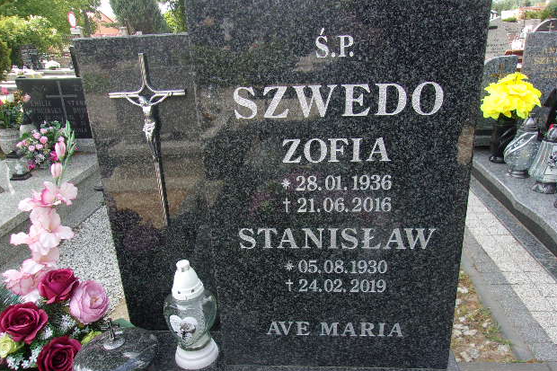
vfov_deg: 44.9
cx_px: 282
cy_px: 200
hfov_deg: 63.7
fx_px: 449
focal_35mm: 29
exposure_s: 1/280
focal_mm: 4.9
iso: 80
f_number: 3
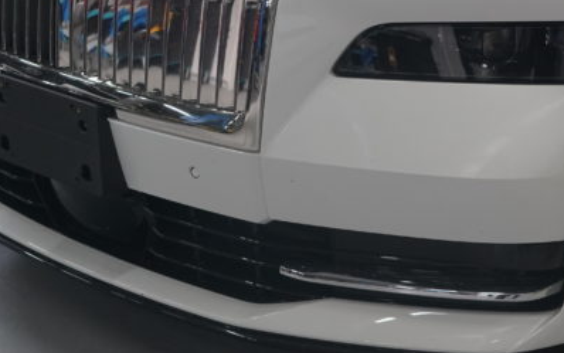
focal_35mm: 84
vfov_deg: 15.4
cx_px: 540
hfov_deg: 23.8
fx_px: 1292
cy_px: 28
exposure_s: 1/160
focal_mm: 32
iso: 2000
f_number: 4.5
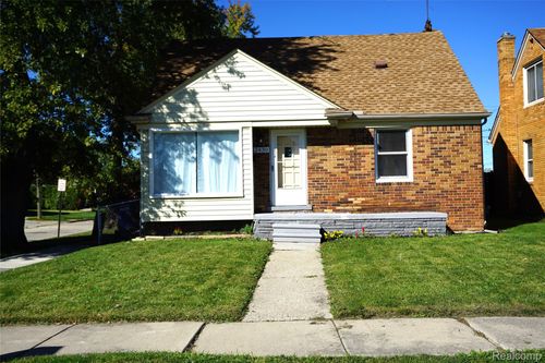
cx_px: 272
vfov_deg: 38.3
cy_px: 182
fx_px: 522
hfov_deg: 55.1
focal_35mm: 34
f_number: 5
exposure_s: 1/1250
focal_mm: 23
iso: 100
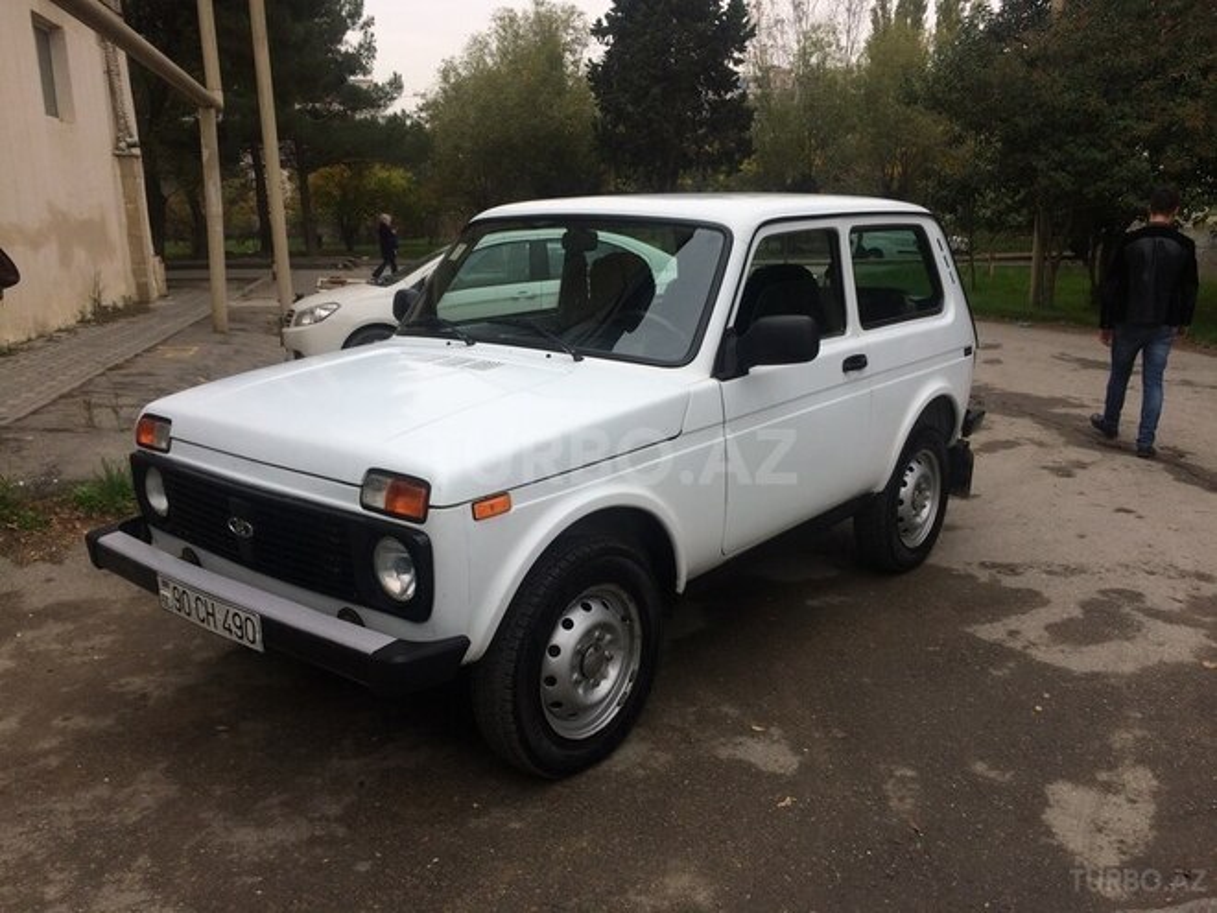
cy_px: 456
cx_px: 608
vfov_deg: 48.2
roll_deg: +1.0
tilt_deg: -15.1
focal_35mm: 29
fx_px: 1020
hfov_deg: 61.7
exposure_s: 1/451
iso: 32
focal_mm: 4.15
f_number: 2.2
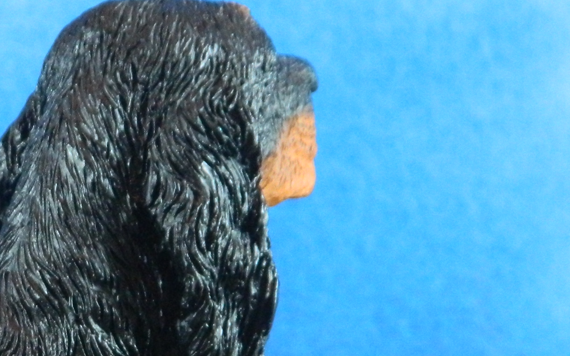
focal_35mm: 236
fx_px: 3666
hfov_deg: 8.8
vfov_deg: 5.5
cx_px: -106
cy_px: 366
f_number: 4.2
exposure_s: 1/13
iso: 400
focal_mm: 15.1
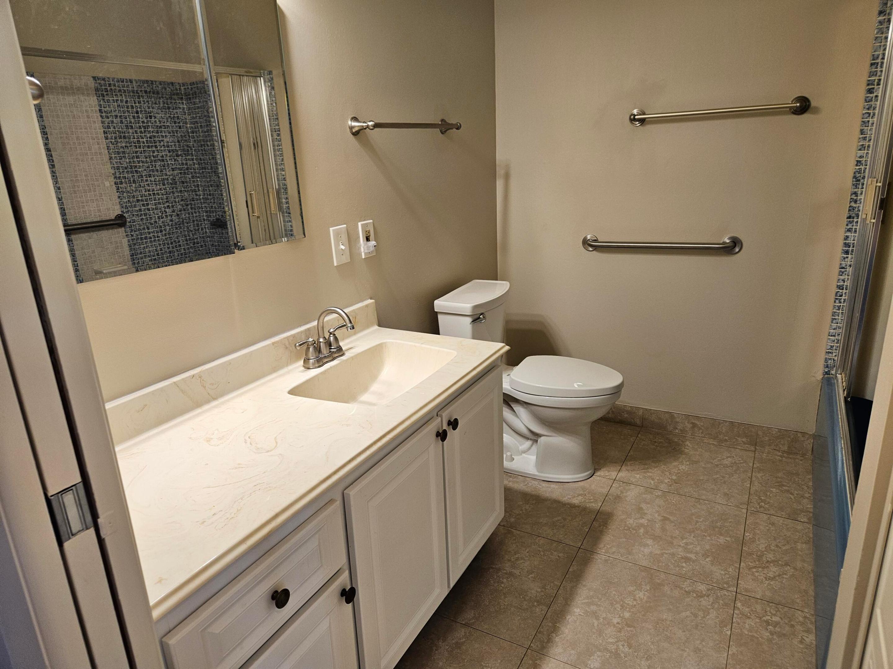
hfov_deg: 73.9
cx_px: 446
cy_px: 334
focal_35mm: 23
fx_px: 593
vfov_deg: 58.9
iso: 125
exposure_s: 1/120
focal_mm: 5.4
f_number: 1.8
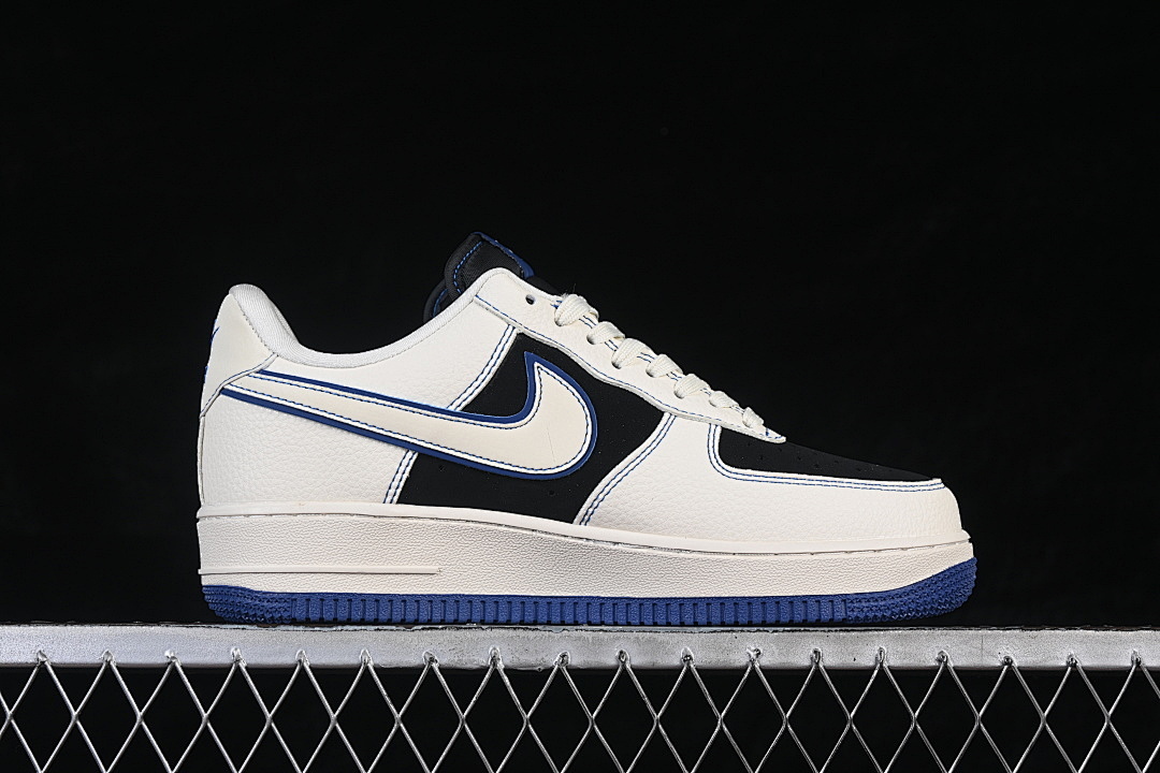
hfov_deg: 27.0
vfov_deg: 18.2
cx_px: 580
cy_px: 386
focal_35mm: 75
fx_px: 2416
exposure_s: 1/80
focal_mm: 50
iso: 160
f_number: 8
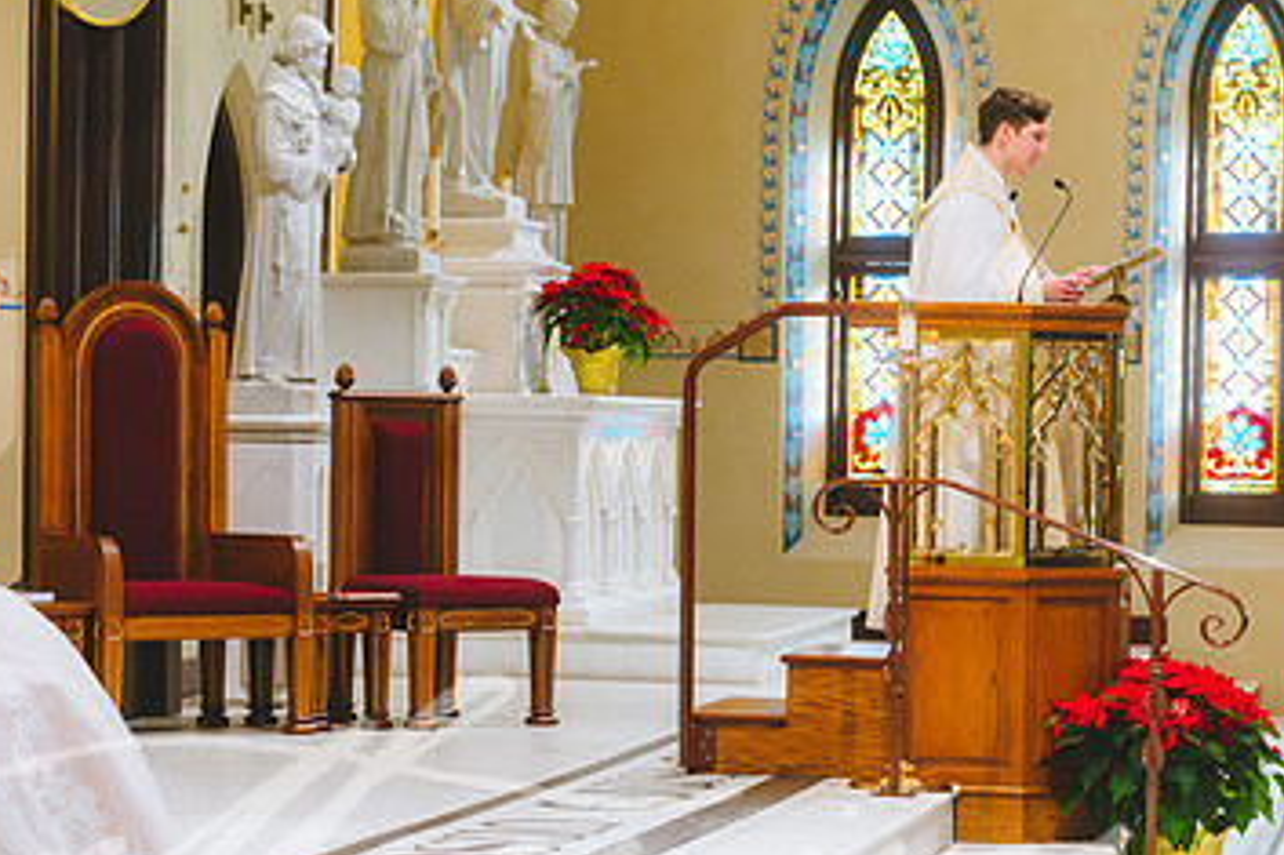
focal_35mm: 115
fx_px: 4100
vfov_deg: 11.9
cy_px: 469
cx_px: 306
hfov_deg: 17.7
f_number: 3.5
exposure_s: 1/100
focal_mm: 70
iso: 2500
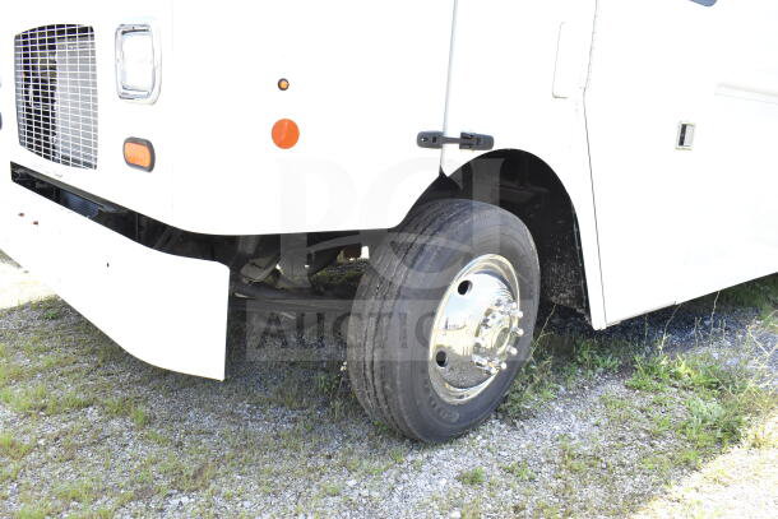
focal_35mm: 32
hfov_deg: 59.5
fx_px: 681
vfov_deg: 41.7
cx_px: 389
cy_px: 260
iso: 1600
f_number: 9
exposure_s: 1/320
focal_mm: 21
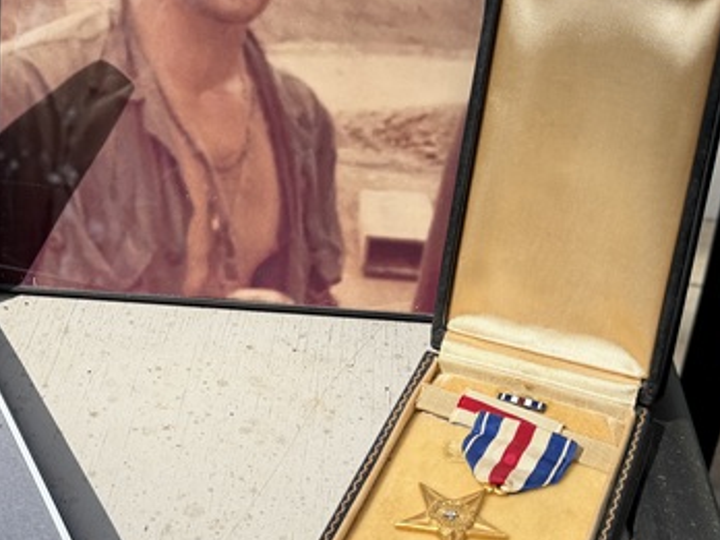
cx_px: 149
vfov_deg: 24.7
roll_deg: +0.7
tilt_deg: -31.0
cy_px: 201
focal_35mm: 59
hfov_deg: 31.9
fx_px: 1227
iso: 80
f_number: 1.78
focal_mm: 6.76
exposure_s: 1/2053
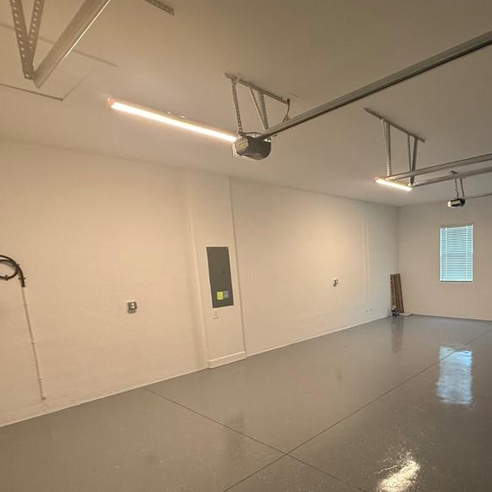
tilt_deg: -7.5
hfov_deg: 65.7
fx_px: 354
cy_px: 308
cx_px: 365
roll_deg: +1.8
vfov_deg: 68.5
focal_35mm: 22
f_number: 2.2
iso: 500
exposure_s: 1/120
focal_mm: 2.22
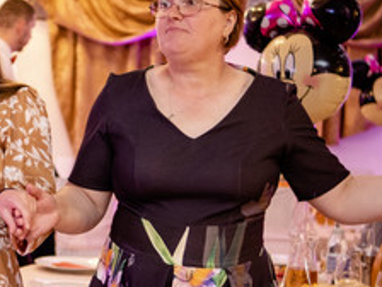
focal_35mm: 96
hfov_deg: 19.7
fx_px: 1059
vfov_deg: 15.4
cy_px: 197
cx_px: -20
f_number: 1.4
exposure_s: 1/160
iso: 1000
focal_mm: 23
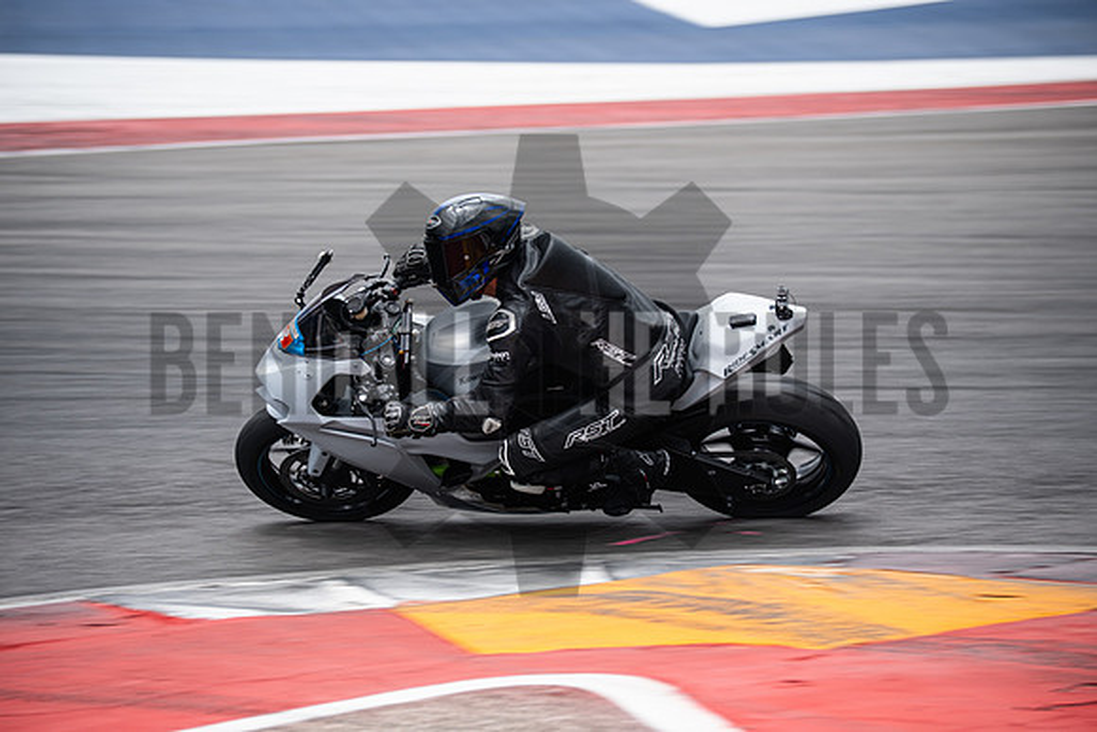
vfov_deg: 6.5
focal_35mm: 210
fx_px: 6400
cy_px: 366
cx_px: 548
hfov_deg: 9.8
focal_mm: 140
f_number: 3.6
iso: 160
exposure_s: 1/250
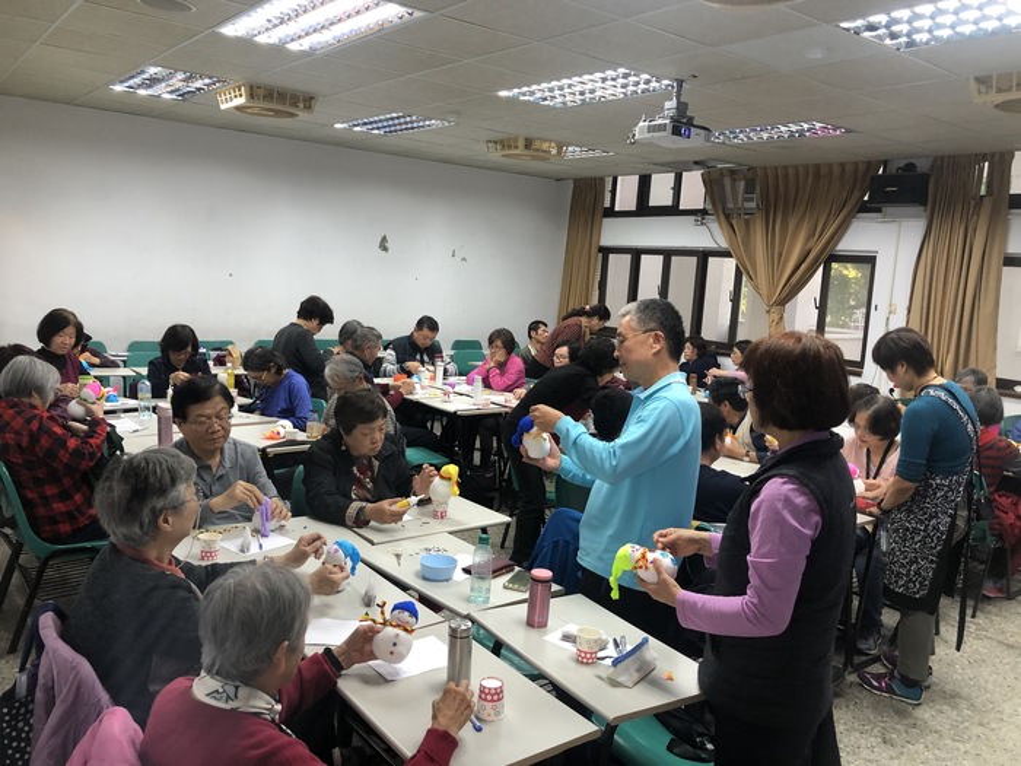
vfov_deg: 49.7
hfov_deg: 63.4
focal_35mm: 28
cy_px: 383
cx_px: 510
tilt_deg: -4.2
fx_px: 826
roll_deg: -3.8
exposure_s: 1/30
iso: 32
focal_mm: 3.99
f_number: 1.8
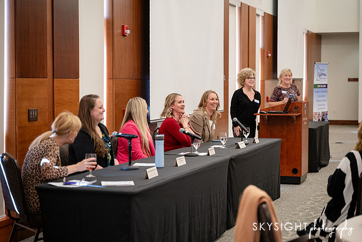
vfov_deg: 18.2
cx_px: 181
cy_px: 121
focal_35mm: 75
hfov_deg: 27.0
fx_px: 755
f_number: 2.8
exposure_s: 1/250
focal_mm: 75
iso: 3200
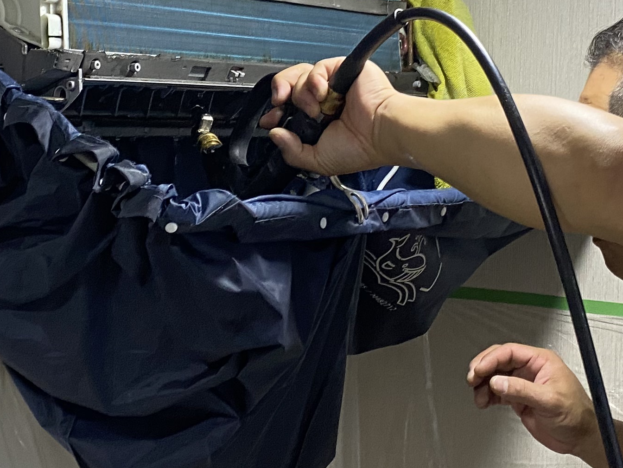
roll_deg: -0.2
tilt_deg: -1.4
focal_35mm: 78
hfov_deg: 25.0
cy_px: 80
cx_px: 255
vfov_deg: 18.7
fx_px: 1404
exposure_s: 1/60
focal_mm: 4.25
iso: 200
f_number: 1.8
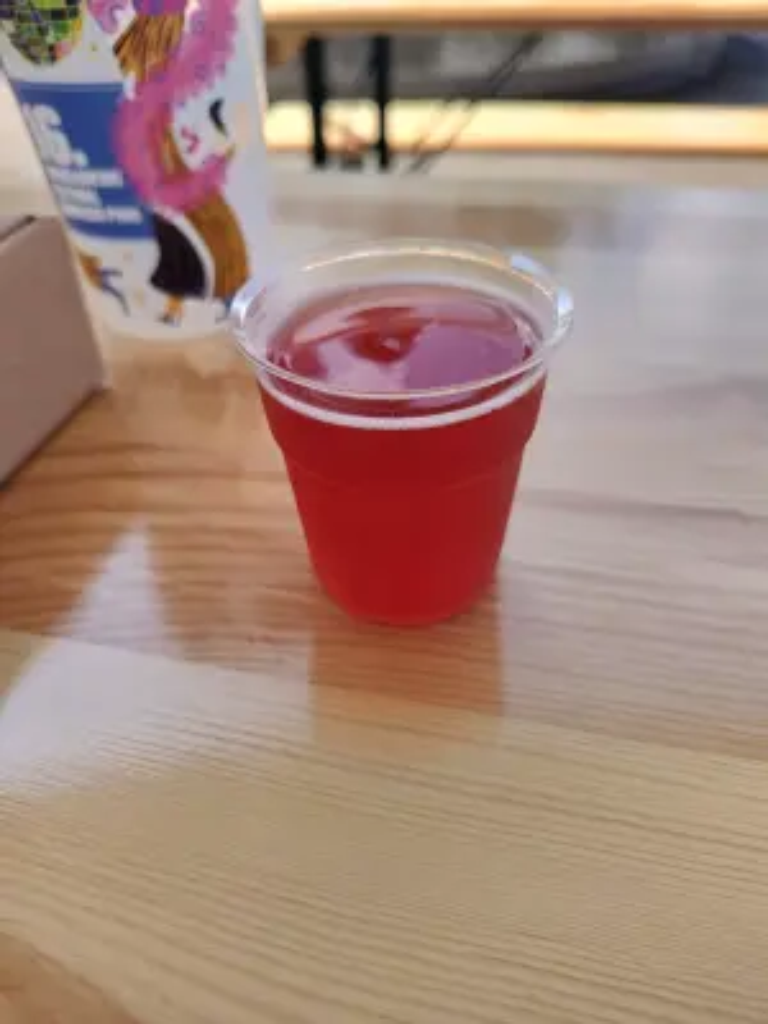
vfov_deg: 73.9
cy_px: 512
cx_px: 384
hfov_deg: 58.9
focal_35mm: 23
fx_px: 680
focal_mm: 5.56
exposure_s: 1/1282
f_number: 1.88
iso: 100
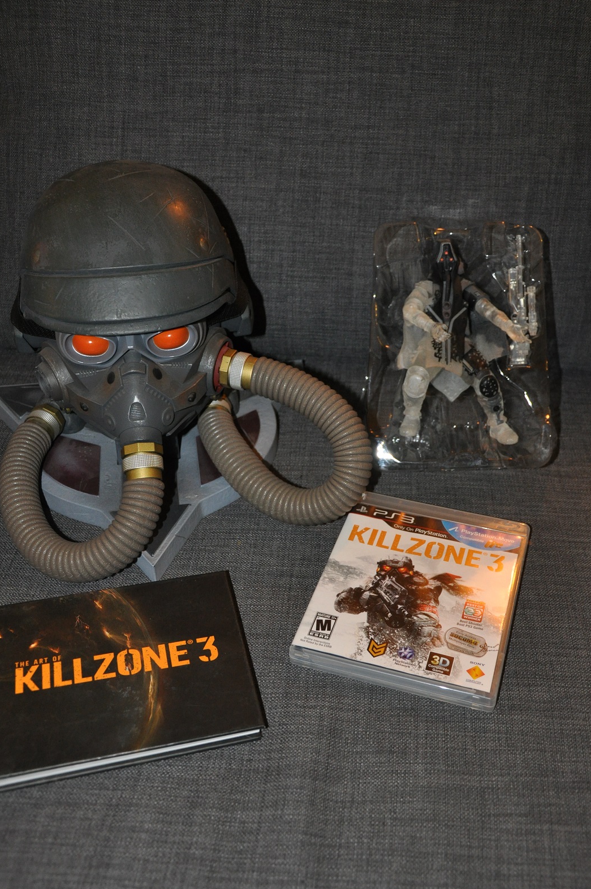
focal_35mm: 36
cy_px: 476
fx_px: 889
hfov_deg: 36.8
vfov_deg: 53.1
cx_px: 311
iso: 800
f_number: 3.8
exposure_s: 1/60
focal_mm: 22
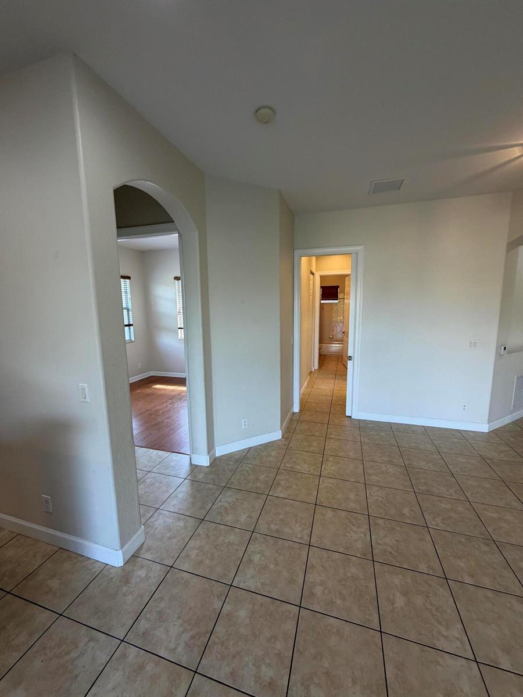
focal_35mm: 14
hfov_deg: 85.7
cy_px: 348
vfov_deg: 102.1
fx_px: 282
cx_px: 262
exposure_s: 1/120
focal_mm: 2.22
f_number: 2.2
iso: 200
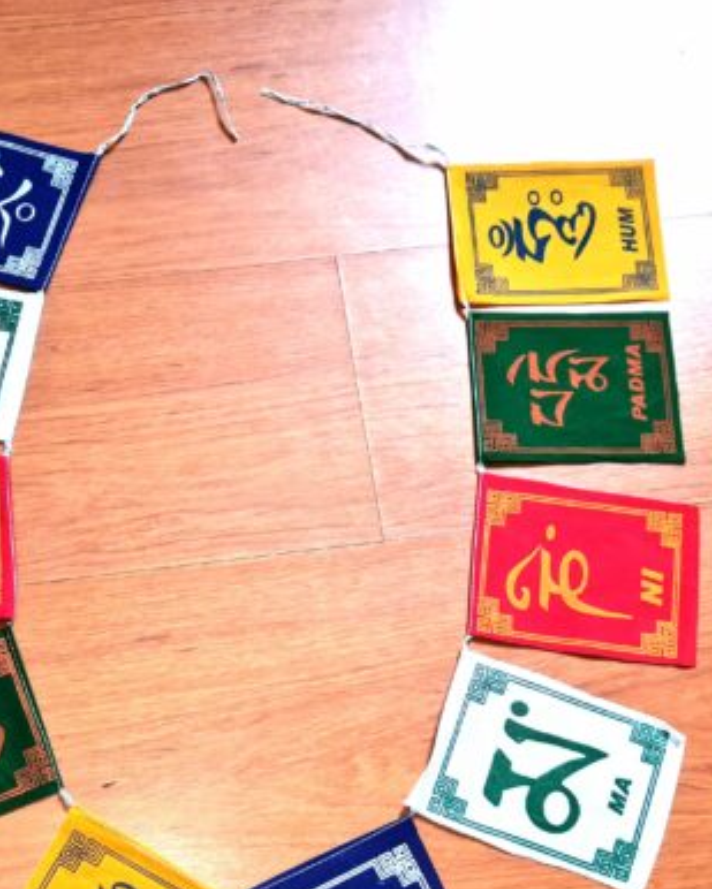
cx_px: 230
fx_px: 1211
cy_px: 600
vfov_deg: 39.8
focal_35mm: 46
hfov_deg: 32.5
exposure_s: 1/60
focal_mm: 5.4
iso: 160
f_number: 1.8
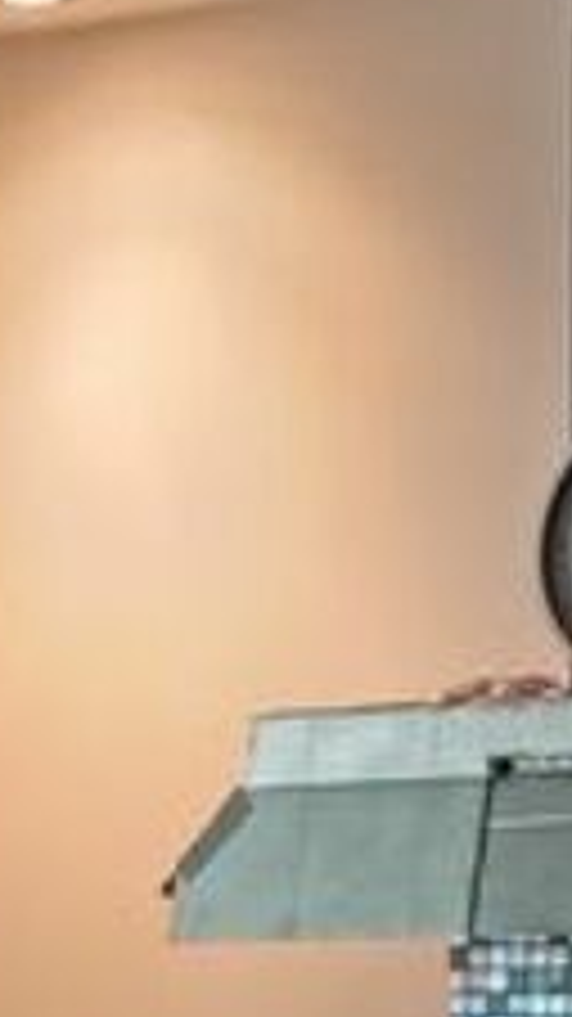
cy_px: 2052
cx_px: 23
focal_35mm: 173
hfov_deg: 7.0
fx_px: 4668
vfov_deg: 11.2
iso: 573
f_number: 1.8
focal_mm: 3.98
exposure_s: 1/33.3
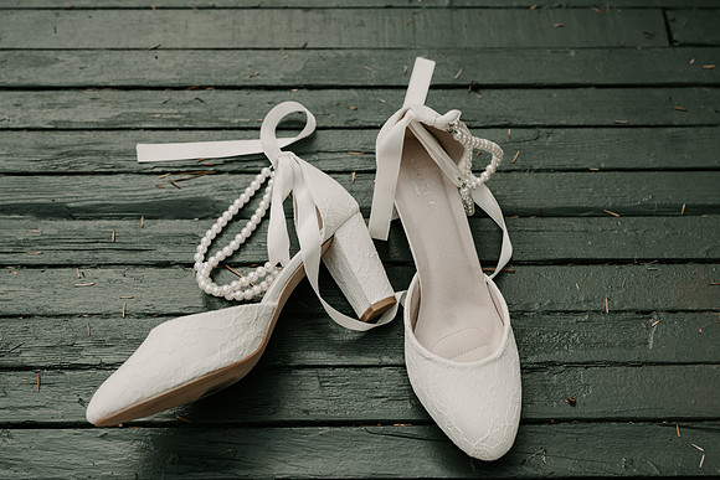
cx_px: 360
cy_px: 240
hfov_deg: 39.6
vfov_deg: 27.0
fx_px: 1000
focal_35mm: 50
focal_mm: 50
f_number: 4
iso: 250
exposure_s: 1/640
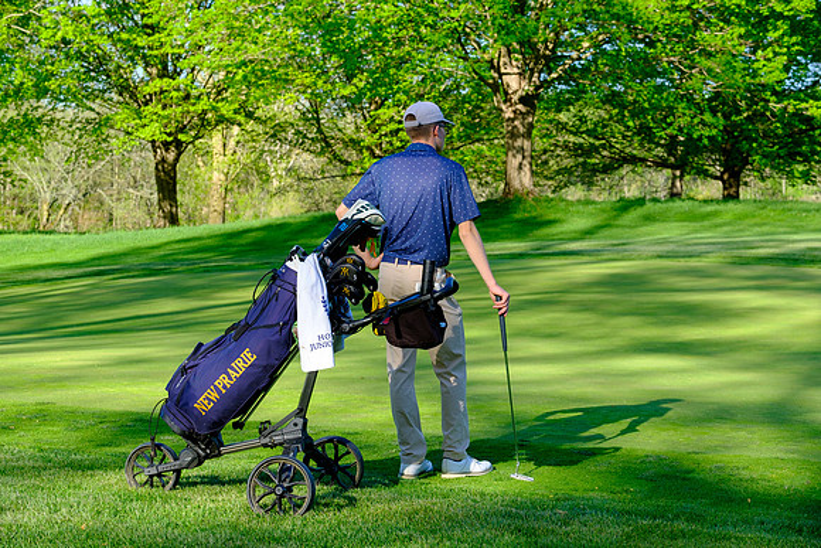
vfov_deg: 18.2
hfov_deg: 27.0
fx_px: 1711
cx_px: 410
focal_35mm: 75
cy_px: 274
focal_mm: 50
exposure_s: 1/220
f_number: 5.6
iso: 250
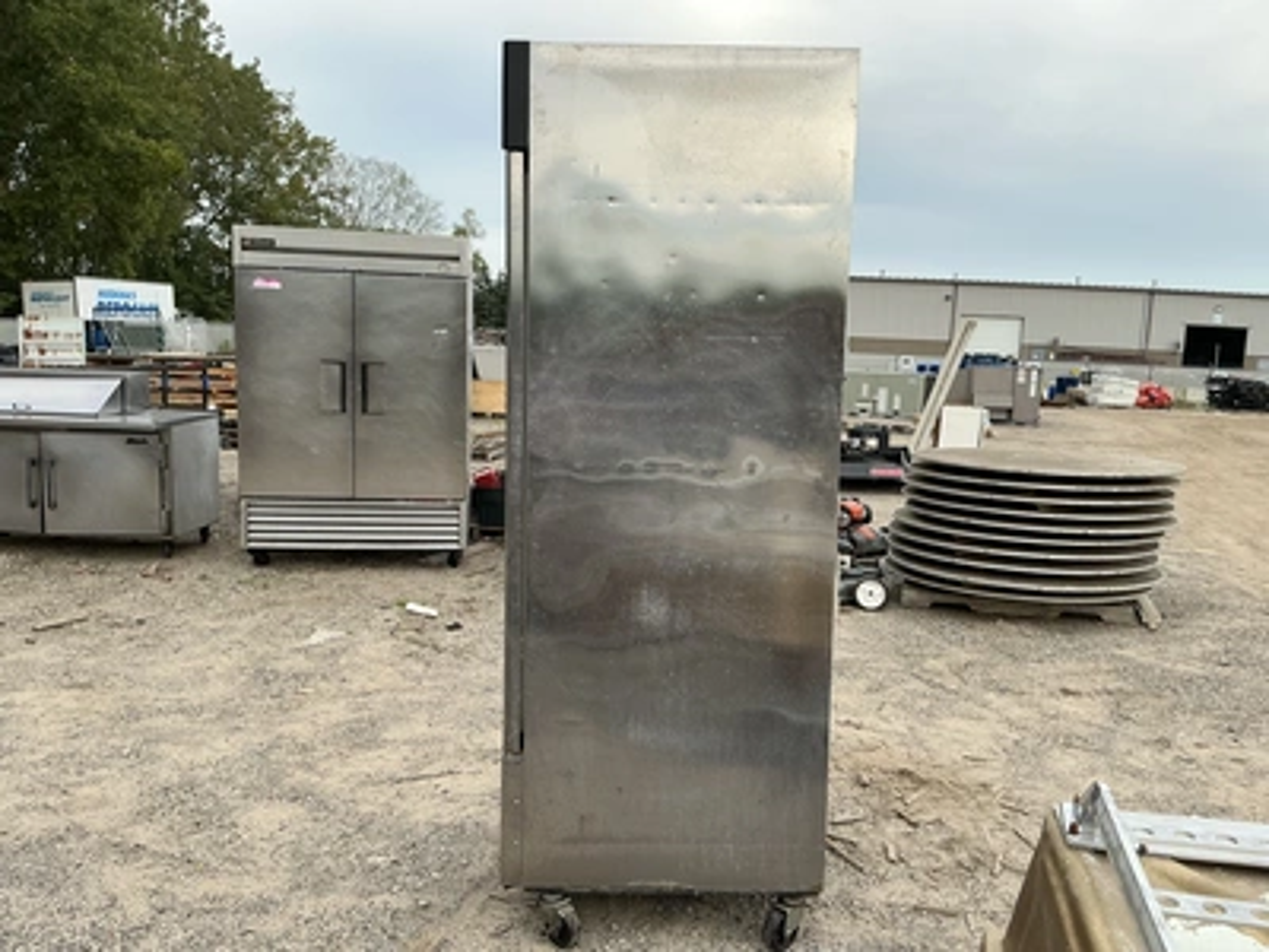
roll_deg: -2.9
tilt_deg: -6.9
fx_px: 1026
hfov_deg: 63.4
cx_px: 634
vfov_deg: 49.7
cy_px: 476
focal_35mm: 28
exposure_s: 1/883
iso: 25
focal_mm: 3
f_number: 1.8
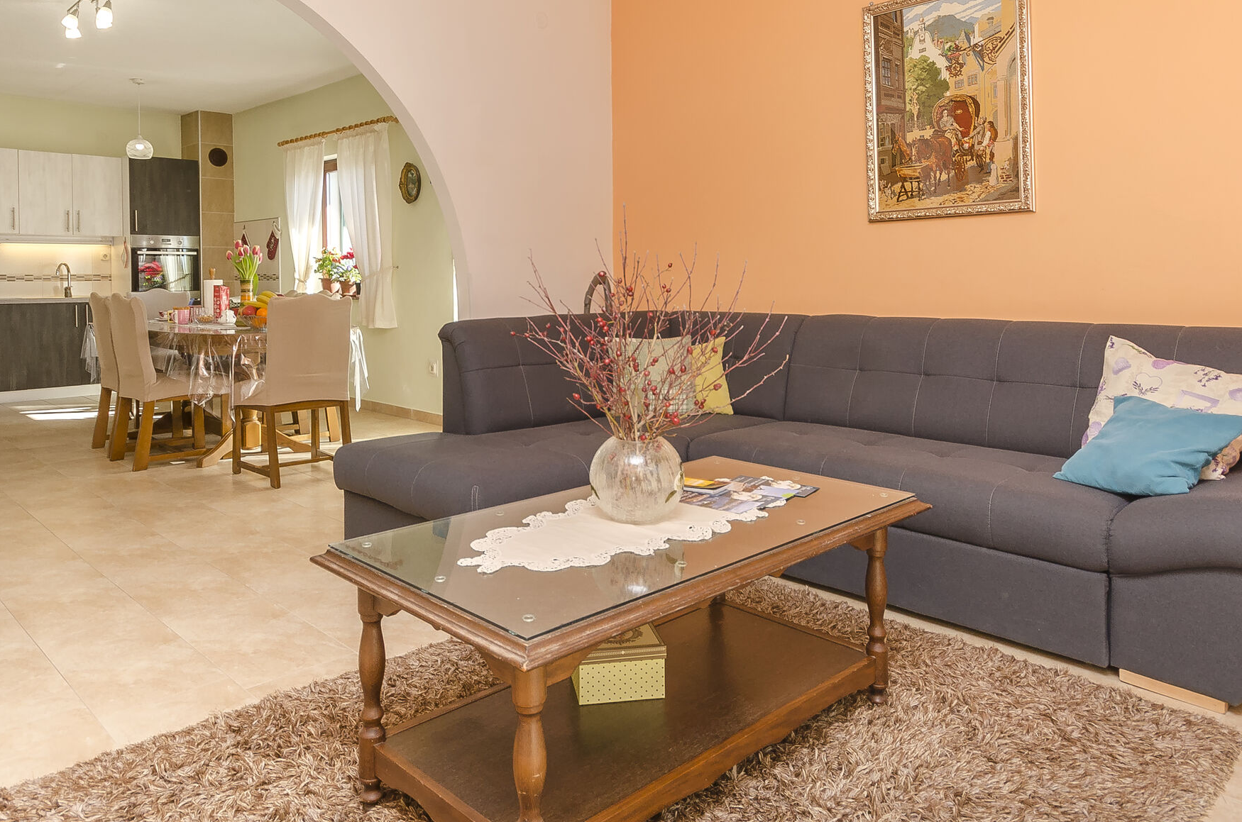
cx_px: 578
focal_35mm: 24
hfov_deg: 73.8
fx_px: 826
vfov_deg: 52.0
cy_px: 283
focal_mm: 10
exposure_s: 1/80
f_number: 7.1
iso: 160
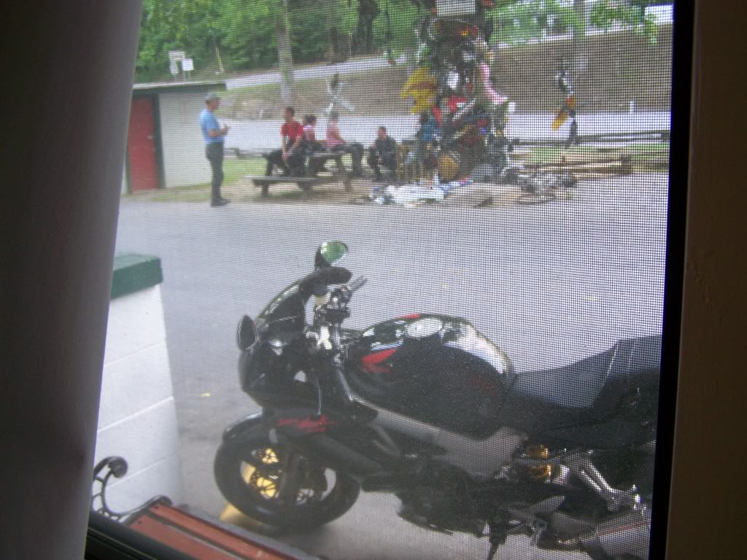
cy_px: 280
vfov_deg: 37.7
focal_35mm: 38
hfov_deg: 49.0
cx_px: 374
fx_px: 820
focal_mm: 6.3
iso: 160
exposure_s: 1/30
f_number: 2.8
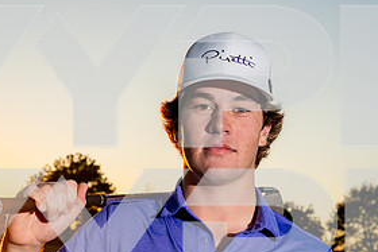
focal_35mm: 85
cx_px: 157
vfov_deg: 15.8
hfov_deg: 23.9
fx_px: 893
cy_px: 241
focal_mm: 41
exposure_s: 1/250
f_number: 7.1
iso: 160
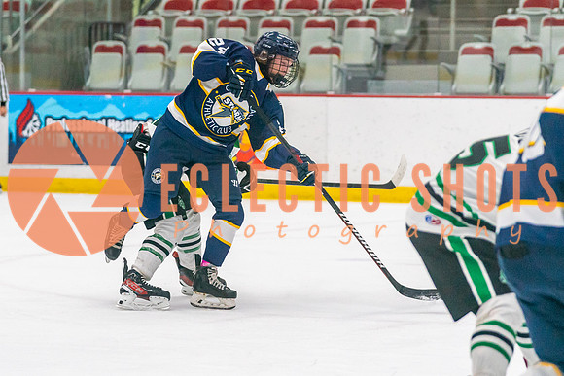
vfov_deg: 7.1
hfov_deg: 10.7
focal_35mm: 193
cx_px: 239
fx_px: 3018
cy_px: 235
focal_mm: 112
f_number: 2.8
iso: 3200
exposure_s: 1/1250
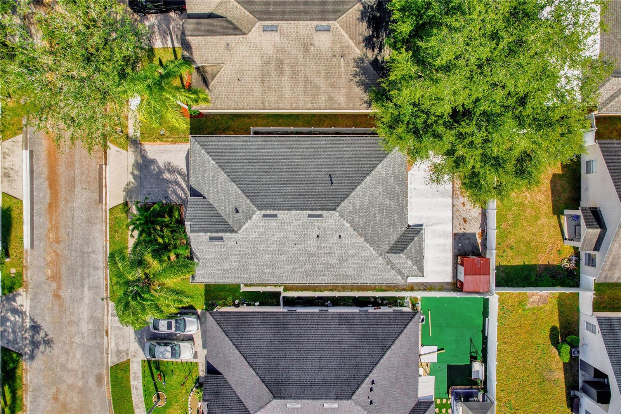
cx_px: 310
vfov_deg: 57.2
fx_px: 379
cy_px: 207
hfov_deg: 78.6
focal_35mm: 22
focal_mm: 8.38
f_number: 2.8
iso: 140
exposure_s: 1/4000
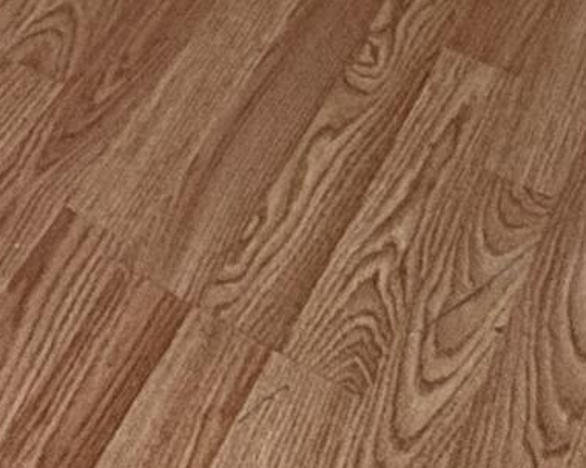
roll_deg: +2.5
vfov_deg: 9.0
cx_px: -424
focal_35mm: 108
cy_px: -1202
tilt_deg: -1.6
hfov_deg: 15.6
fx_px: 1873
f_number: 2.2
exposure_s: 1/99
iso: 160
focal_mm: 2.22
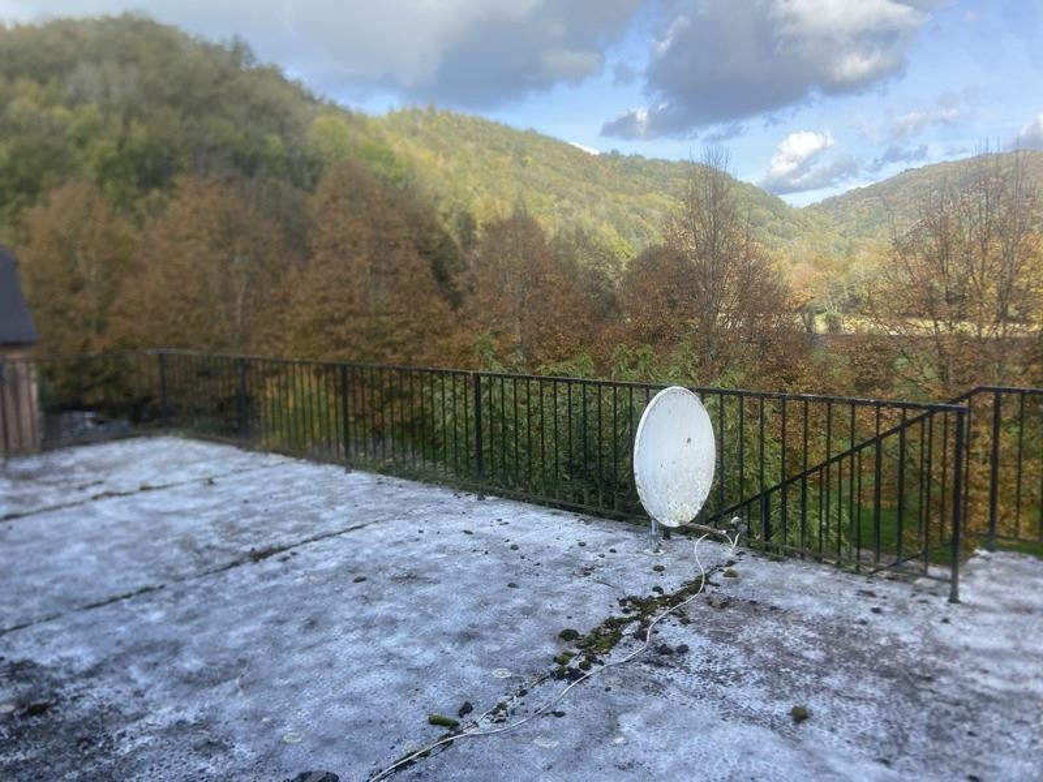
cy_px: 391
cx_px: 522
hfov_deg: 67.3
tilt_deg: -6.0
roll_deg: +0.8
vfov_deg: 53.1
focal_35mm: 26
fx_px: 783
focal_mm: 4.25
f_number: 1.8
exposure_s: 1/864
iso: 32
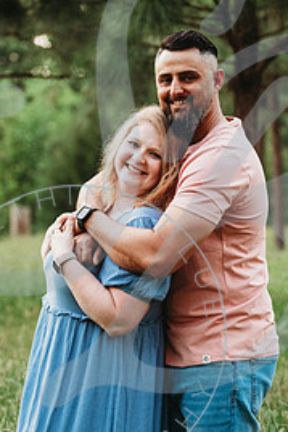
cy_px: 212
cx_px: 150
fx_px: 1406
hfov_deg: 11.7
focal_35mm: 117
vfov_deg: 17.5
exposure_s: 1/200
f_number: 2.8
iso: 200
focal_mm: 70
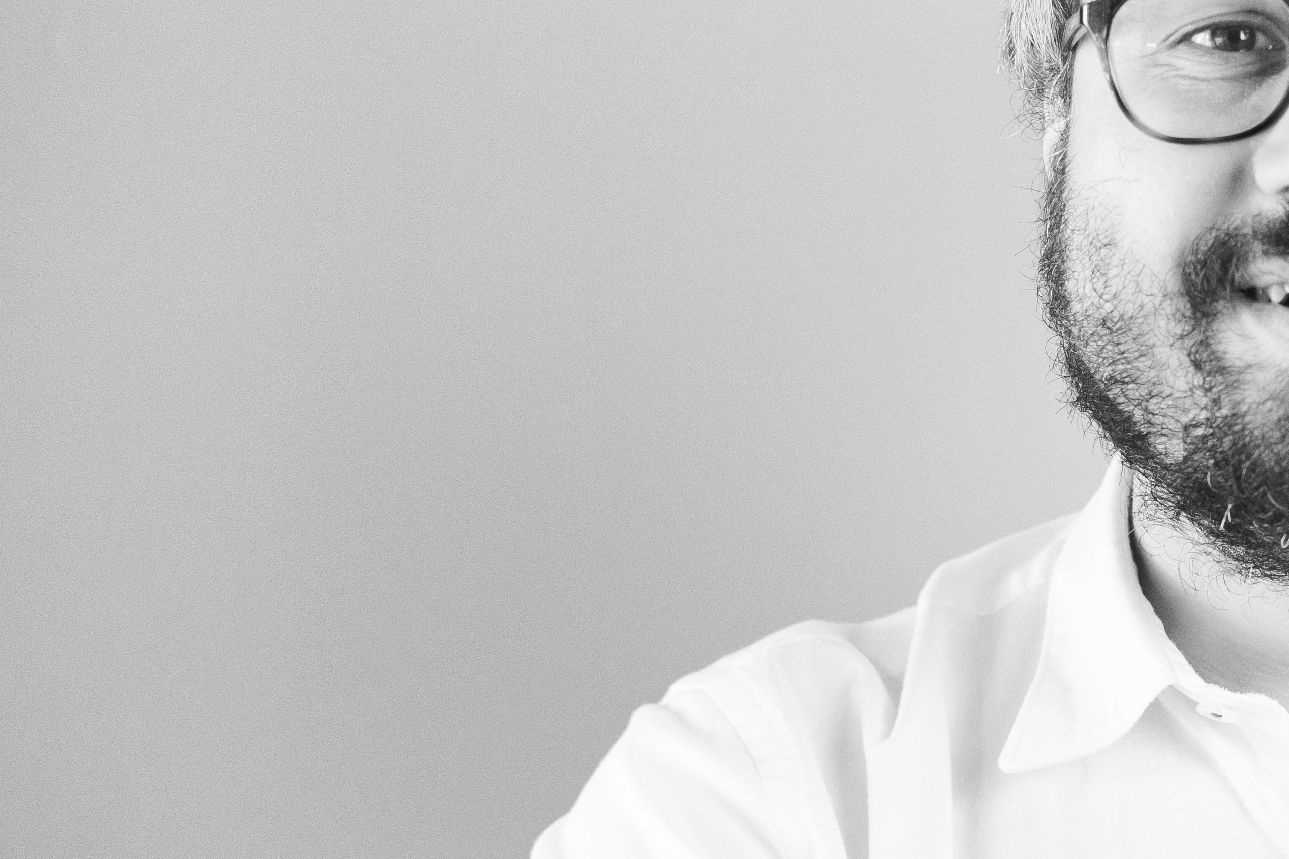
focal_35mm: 129
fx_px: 4618
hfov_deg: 15.6
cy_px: 510
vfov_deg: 10.6
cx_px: 1335
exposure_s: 1/400
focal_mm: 35
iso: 500
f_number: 2.2
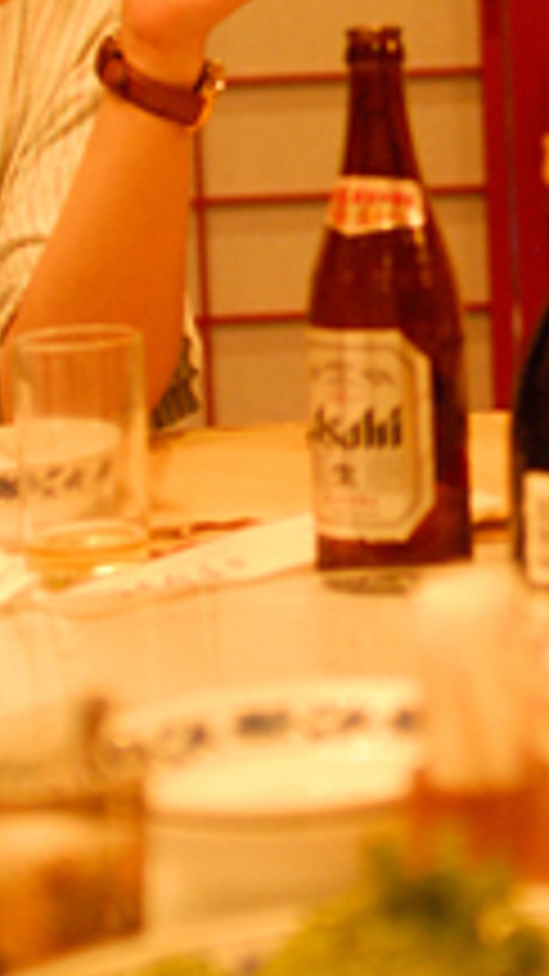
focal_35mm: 130
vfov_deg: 16.4
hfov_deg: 9.2
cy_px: 173
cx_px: 644
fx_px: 3366
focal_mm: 28
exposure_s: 1/80
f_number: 2
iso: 800
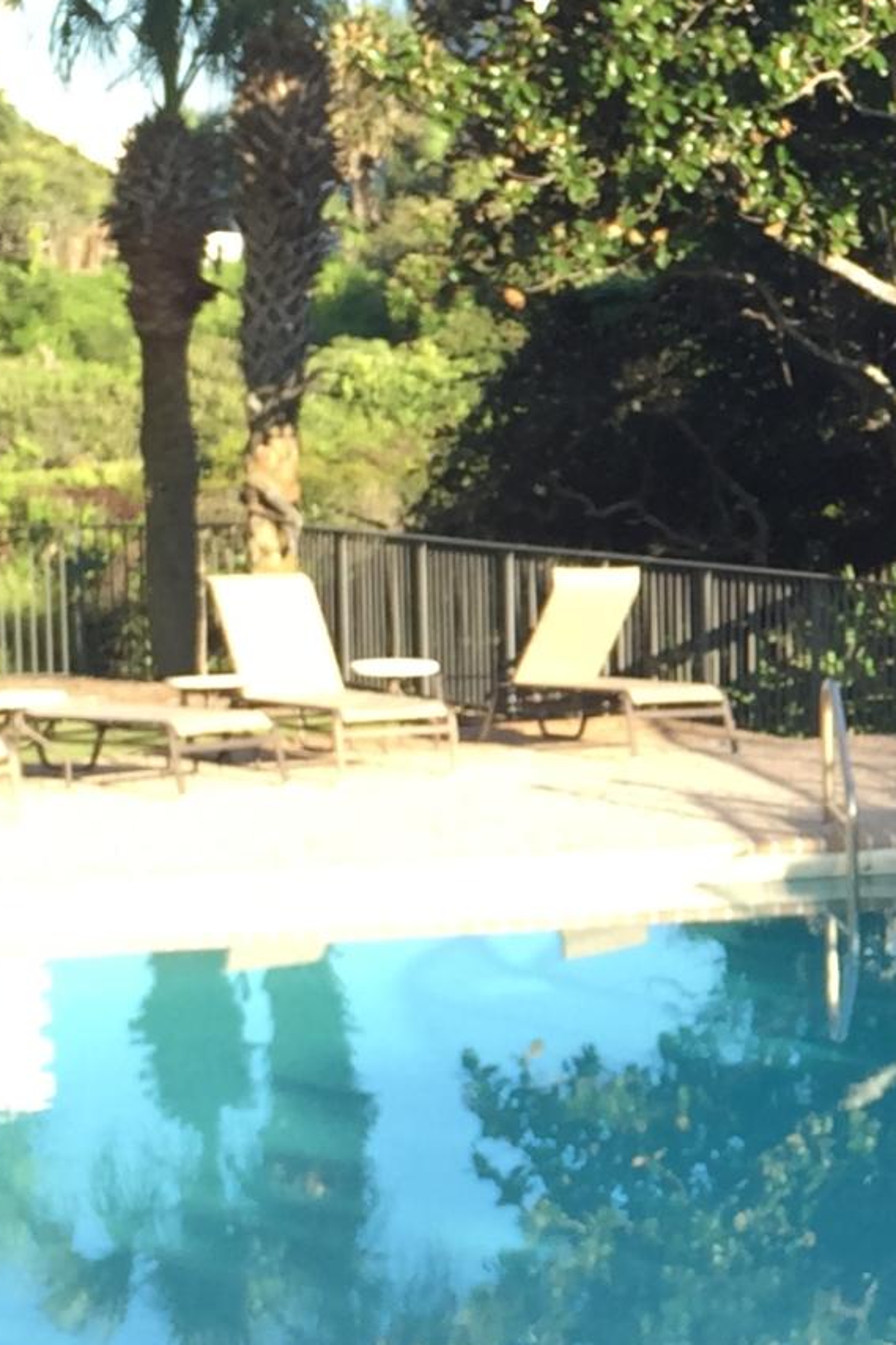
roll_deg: -0.1
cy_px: 663
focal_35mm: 106
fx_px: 3959
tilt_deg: -5.2
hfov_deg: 12.3
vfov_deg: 19.3
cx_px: 1356
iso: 32
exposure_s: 1/299
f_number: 2.2
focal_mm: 4.15
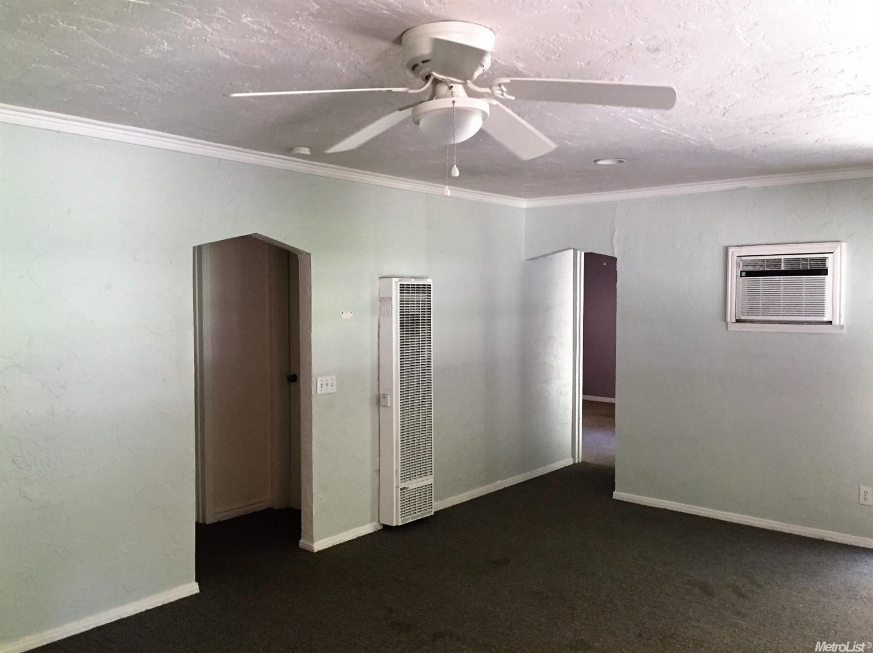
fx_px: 731
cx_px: 436
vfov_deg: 48.2
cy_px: 326
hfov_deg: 61.7
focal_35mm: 29
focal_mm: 4.15
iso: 160
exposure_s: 1/30
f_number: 2.2
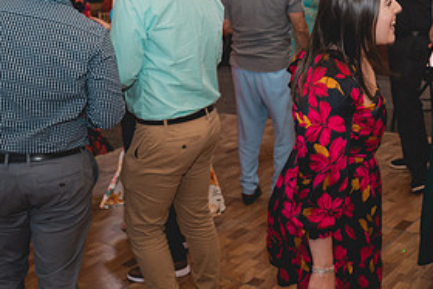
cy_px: 44
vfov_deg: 23.0
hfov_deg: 34.3
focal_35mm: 58
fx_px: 698
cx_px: 271
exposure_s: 1/40
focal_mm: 28
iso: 2500
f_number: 2.8
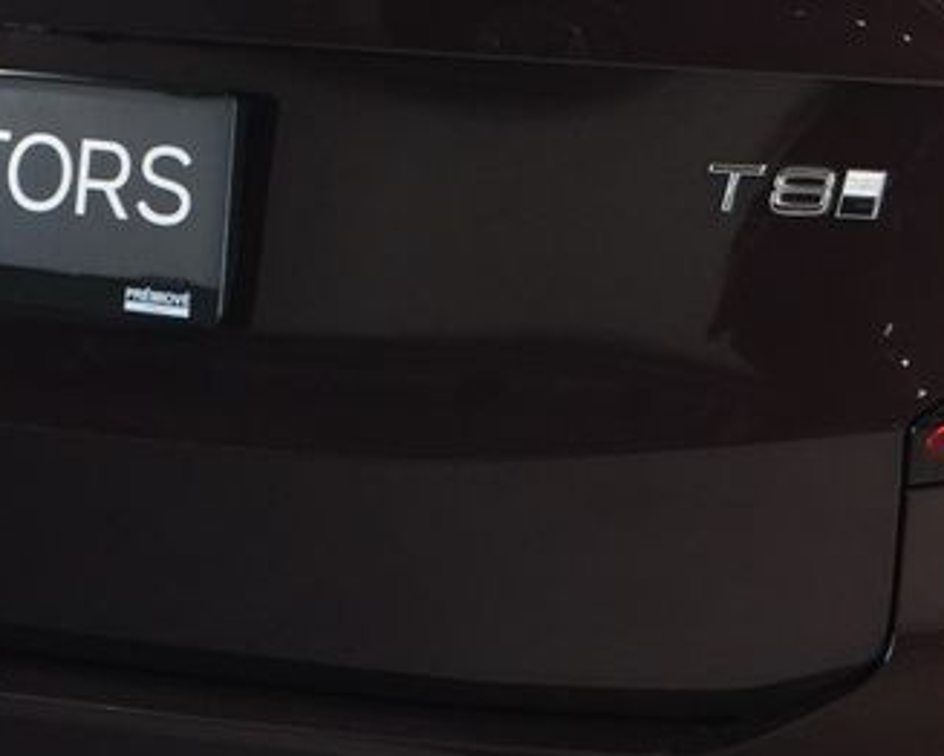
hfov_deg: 10.0
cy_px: -123
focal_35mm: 191
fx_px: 5339
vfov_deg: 8.0
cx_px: 1077
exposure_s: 1/160
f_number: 5.6
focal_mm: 65
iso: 8000
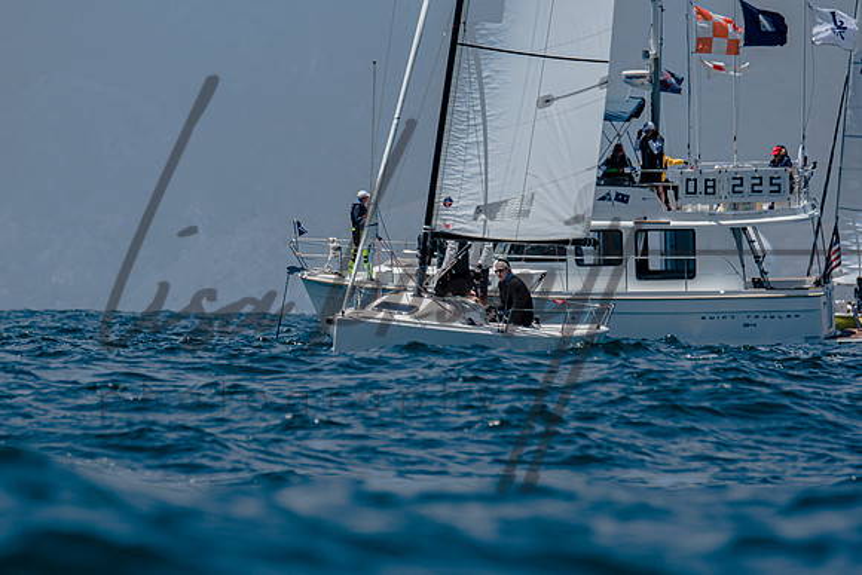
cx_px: 361
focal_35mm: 592
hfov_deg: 3.5
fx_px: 14190
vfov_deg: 2.3
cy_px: 320
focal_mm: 340
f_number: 5.6
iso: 200
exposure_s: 1/2000
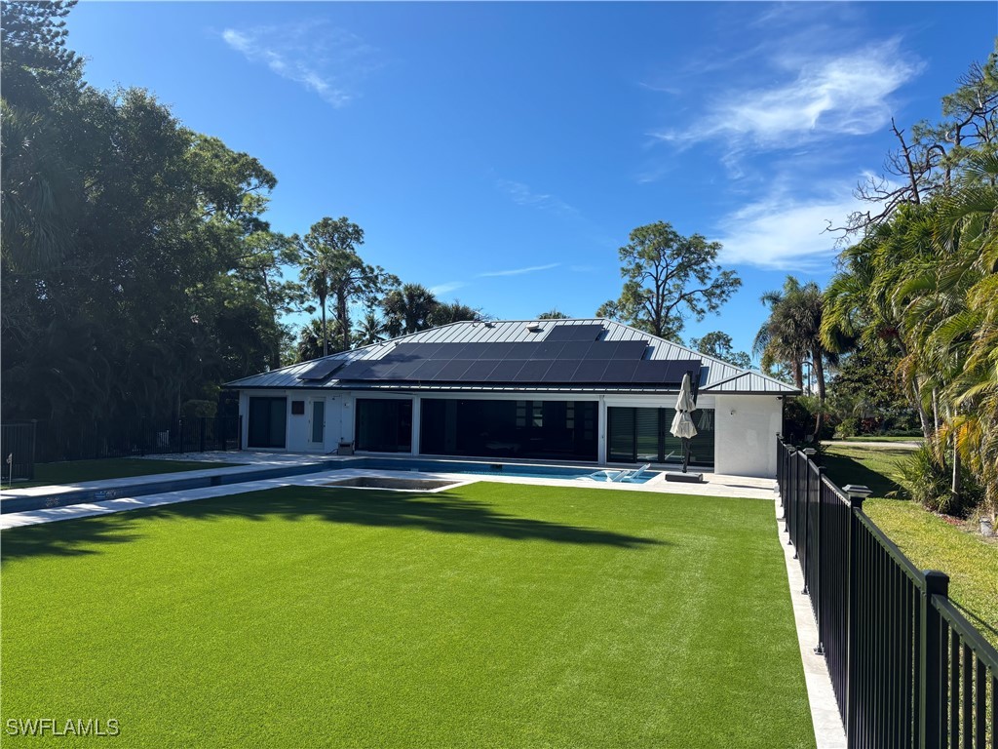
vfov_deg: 53.1
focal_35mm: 26
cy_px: 374
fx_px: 750
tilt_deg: +0.9
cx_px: 499
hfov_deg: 67.3
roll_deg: -1.0
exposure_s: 1/3311
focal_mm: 5.96
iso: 50
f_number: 1.6
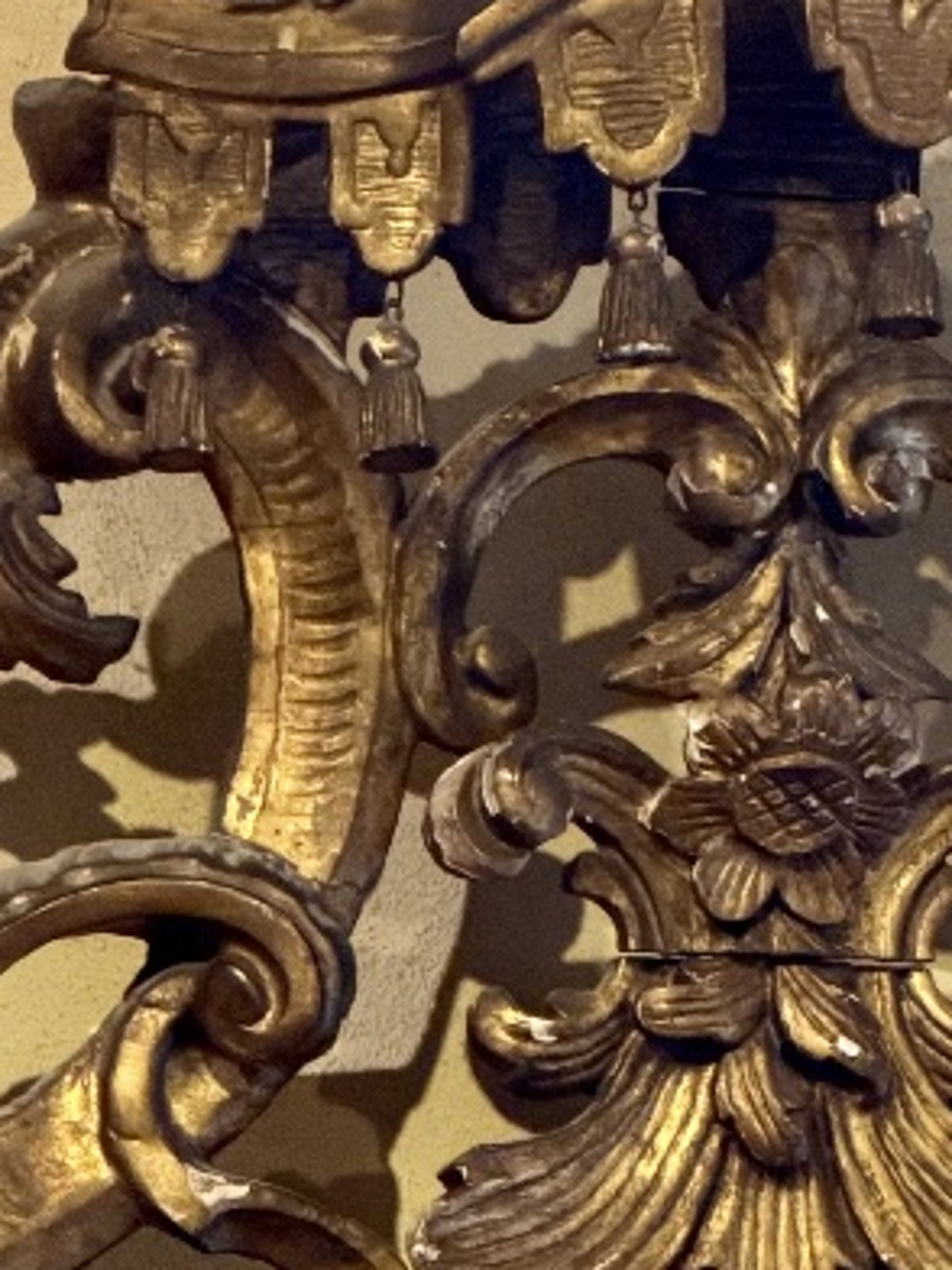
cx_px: 602
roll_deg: +0.1
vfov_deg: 6.5
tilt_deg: +14.5
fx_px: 11221
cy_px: 499
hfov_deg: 4.9
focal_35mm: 306
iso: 800
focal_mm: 16.89
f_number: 2.8
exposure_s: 1/33
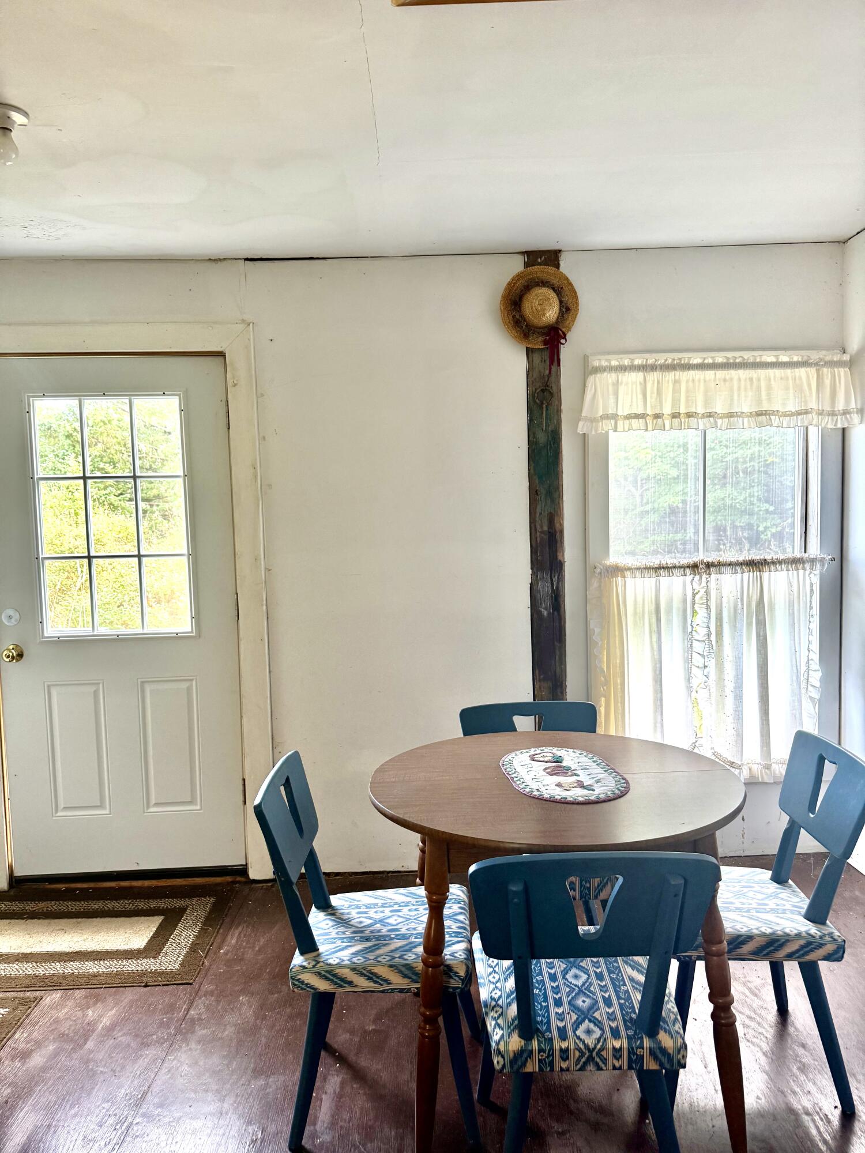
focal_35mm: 24
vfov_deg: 71.6
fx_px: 800
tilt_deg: -3.7
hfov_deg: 56.8
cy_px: 576
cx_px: 432
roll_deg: +0.9
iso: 200
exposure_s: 1/121
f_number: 1.78
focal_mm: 6.76
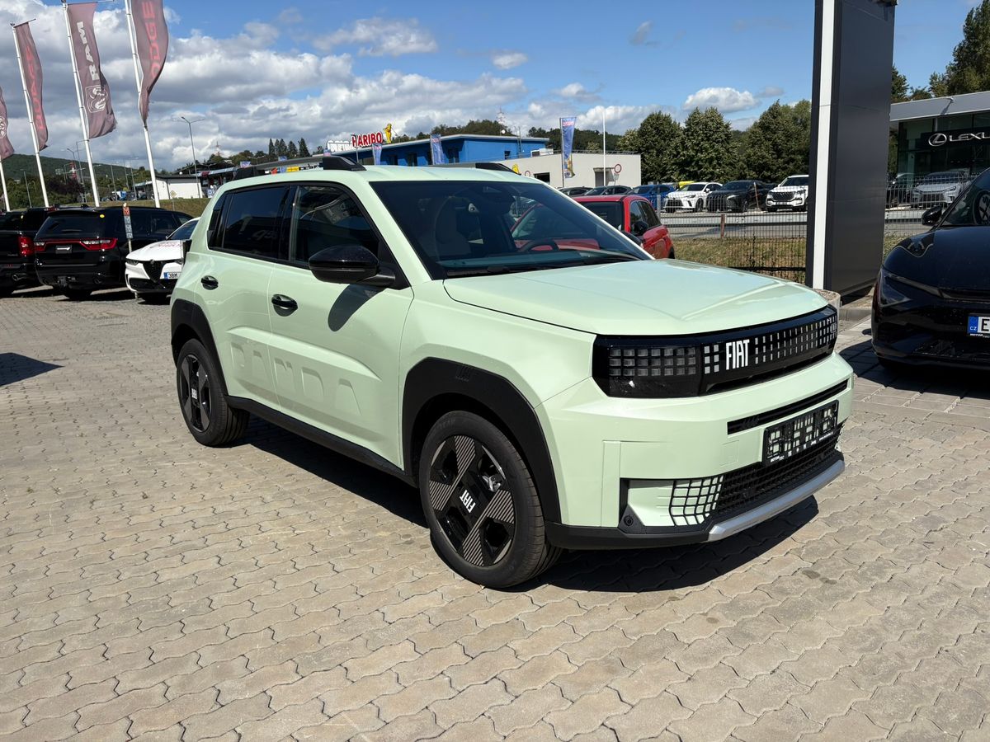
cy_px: 371
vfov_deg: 53.1
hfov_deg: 67.3
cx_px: 495
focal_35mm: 26
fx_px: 744
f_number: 1.6
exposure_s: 1/5814
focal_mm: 5.96
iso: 50
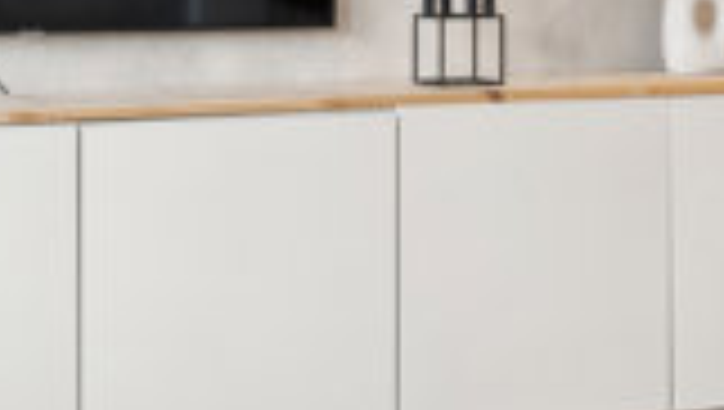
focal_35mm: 109
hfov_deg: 19.2
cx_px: 657
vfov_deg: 11.0
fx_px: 2095
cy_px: -38
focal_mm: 14
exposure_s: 1/2
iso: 200
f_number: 8
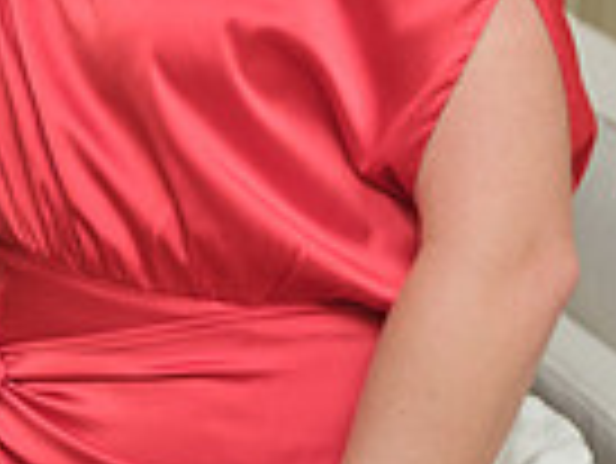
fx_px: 2832
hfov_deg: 11.8
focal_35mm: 159
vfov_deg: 9.2
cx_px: -342
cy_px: -83
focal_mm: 25.9
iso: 400
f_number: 1.8
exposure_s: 1/125
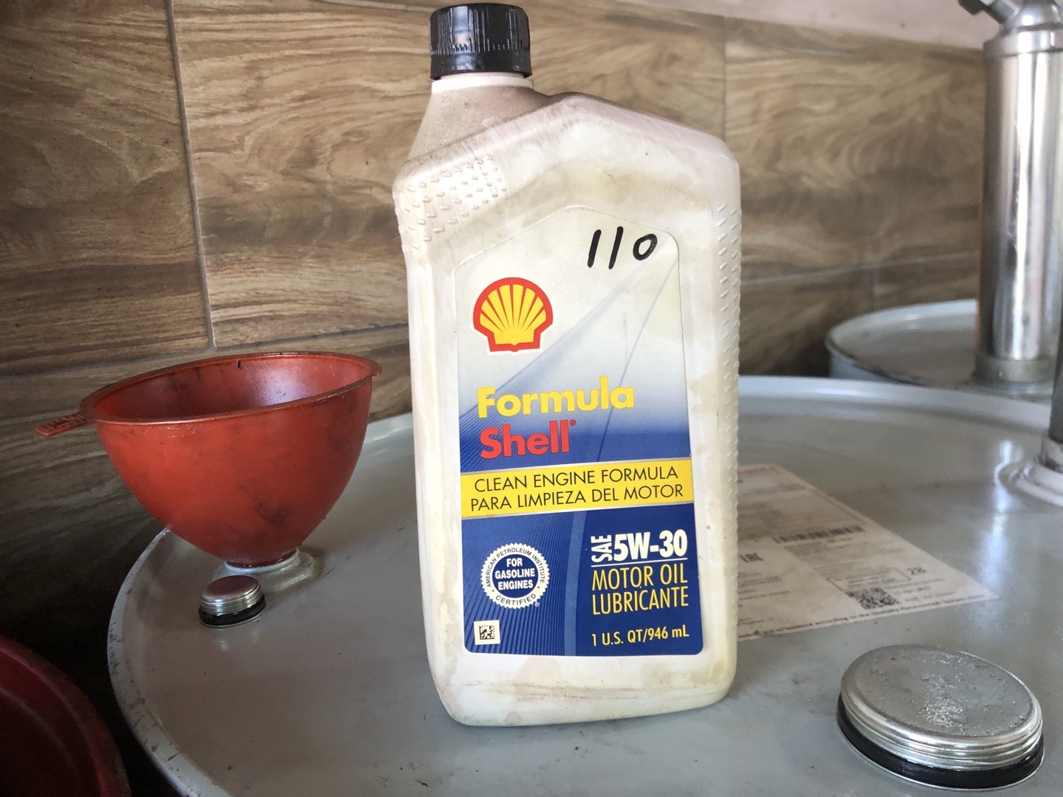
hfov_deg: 63.4
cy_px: 398
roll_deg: +3.6
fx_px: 860
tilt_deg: -10.1
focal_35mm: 28
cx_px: 532
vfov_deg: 49.7
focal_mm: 4
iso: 40
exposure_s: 1/30
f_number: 1.8
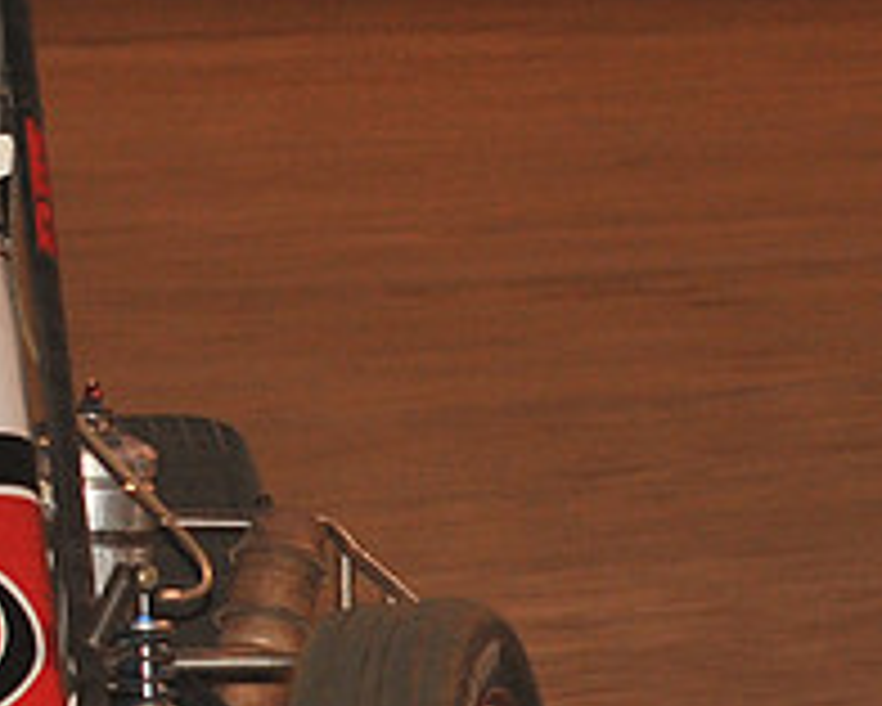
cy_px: 425
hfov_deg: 4.1
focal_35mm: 473
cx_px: -292
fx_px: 12353
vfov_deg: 3.3
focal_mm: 170
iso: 1000
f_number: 6.3
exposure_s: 1/250
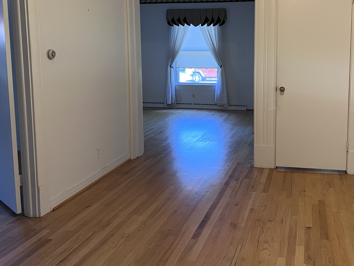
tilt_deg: -6.1
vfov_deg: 39.2
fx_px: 368
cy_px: 87
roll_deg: +0.1
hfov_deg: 50.6
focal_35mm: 36
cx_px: 232
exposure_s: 1/60
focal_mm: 5.1
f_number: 1.6
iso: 160
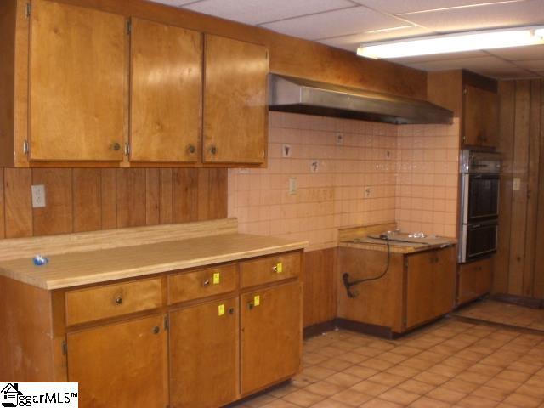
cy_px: 204
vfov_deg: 37.7
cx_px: 272
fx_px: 597
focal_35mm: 38
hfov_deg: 49.0
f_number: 3.1
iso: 200
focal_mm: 6.3
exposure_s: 1/60
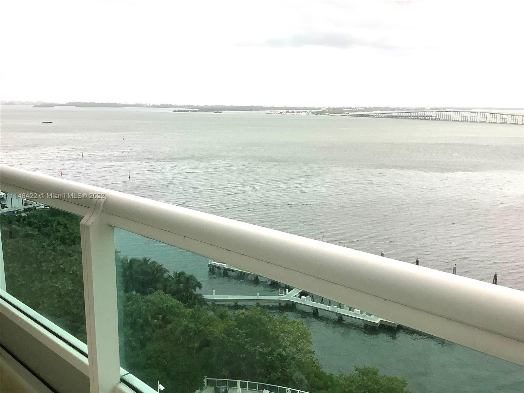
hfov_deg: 58.4
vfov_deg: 45.4
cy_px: 196
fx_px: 469
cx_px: 262
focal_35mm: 31
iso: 80
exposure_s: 1/120
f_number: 2.4
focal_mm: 3.3
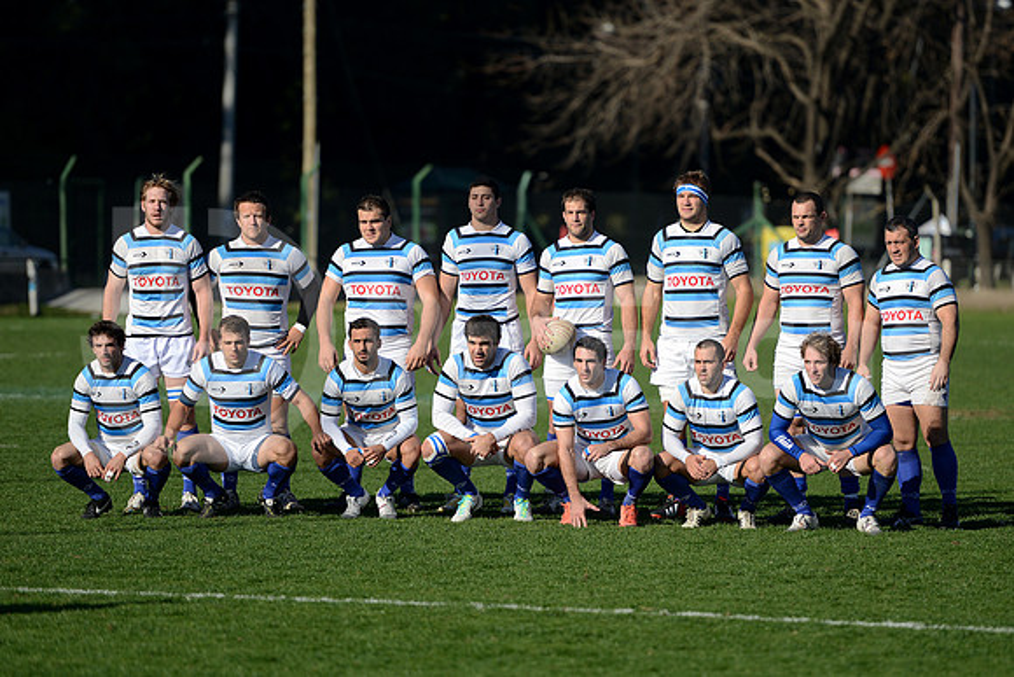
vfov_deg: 7.0
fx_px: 5494
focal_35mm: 195
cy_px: 338
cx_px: 507
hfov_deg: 10.5
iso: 250
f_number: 2.8
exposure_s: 1/2500
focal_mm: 195
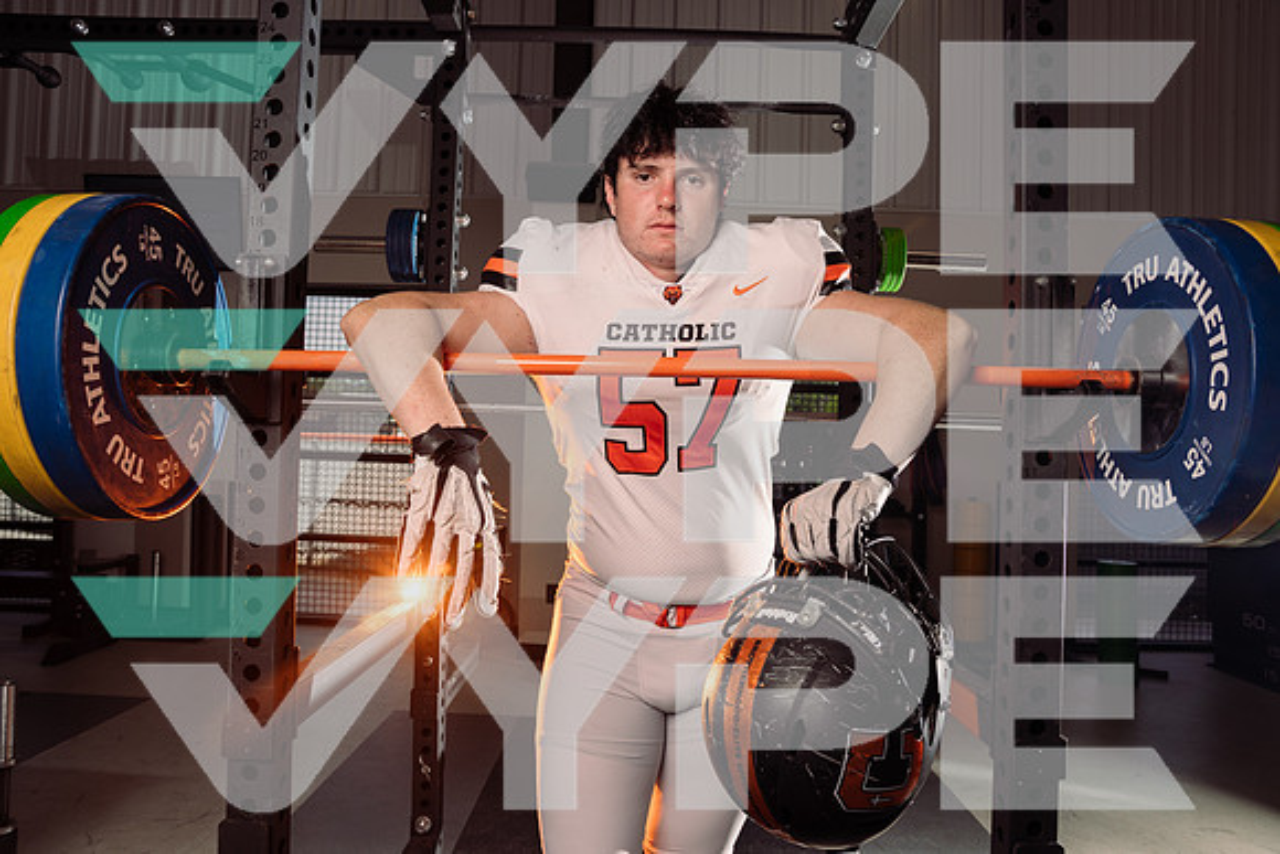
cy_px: 427
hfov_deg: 69.4
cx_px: 640
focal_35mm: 26
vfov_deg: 49.6
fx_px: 925
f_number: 7.1
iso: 80
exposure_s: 1/250
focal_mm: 26
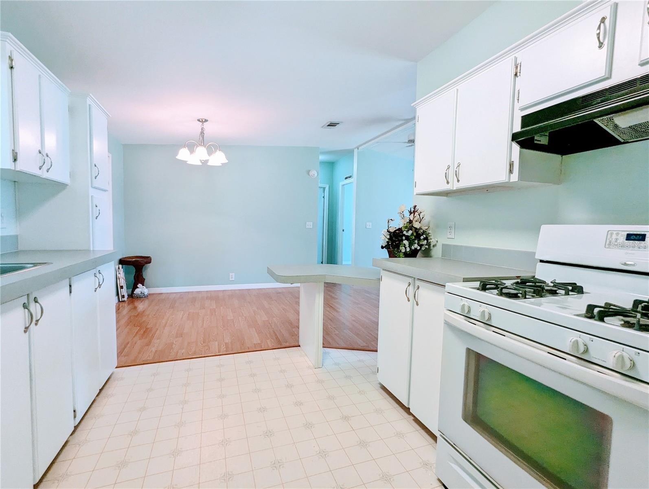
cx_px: 324
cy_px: 244
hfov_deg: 94.4
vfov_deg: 78.2
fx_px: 300
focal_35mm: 16
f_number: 2.2
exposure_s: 1/120
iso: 409
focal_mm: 2.35
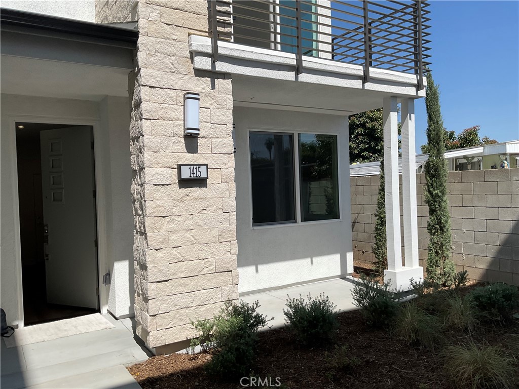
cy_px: 194
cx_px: 260
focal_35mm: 29
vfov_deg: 48.2
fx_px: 435
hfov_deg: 61.7
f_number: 1.8
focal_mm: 3
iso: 16
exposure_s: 1/2959
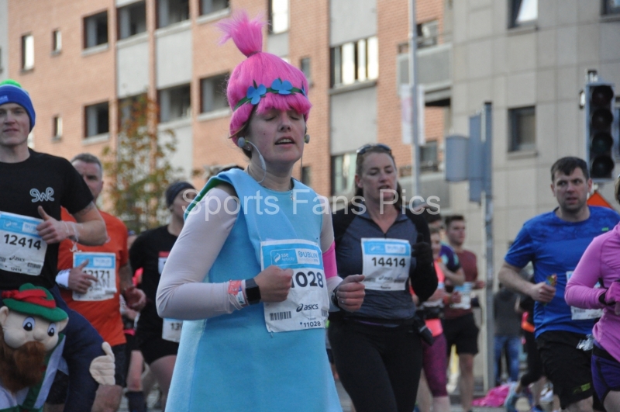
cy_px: 206
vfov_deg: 9.6
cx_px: 310
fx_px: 2451
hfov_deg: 14.4
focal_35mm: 142
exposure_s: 1/2000
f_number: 5.3
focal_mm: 95
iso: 2000
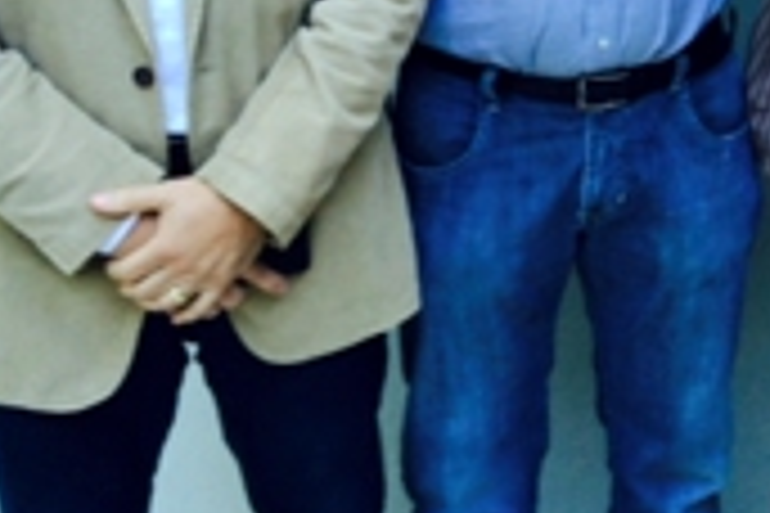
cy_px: -72
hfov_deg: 22.8
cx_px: 919
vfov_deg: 16.1
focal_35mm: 82
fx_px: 1754
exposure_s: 1/60
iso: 50
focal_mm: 4.12
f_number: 2.2
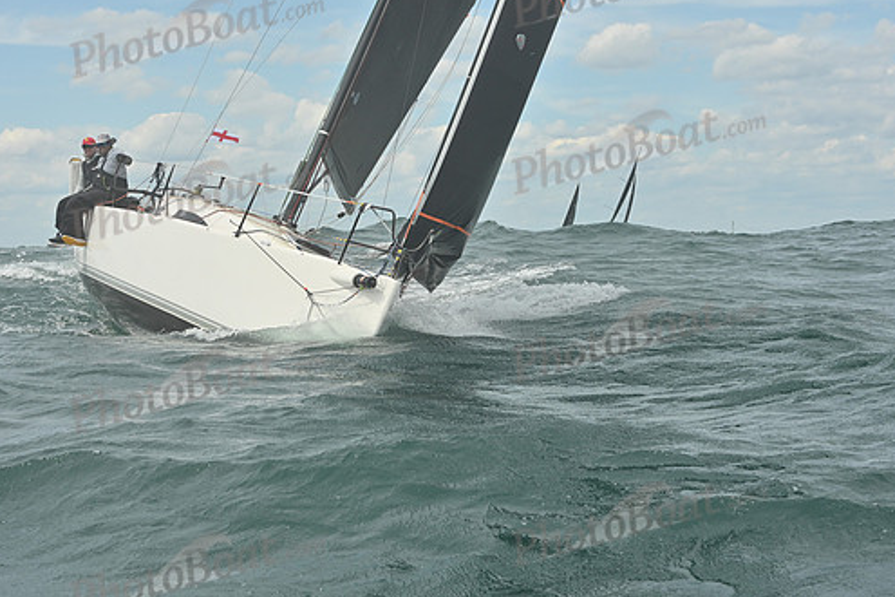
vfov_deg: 16.6
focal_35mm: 82
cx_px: 419
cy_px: 267
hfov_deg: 24.8
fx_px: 2038
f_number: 11
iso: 320
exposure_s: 1/1250
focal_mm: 70
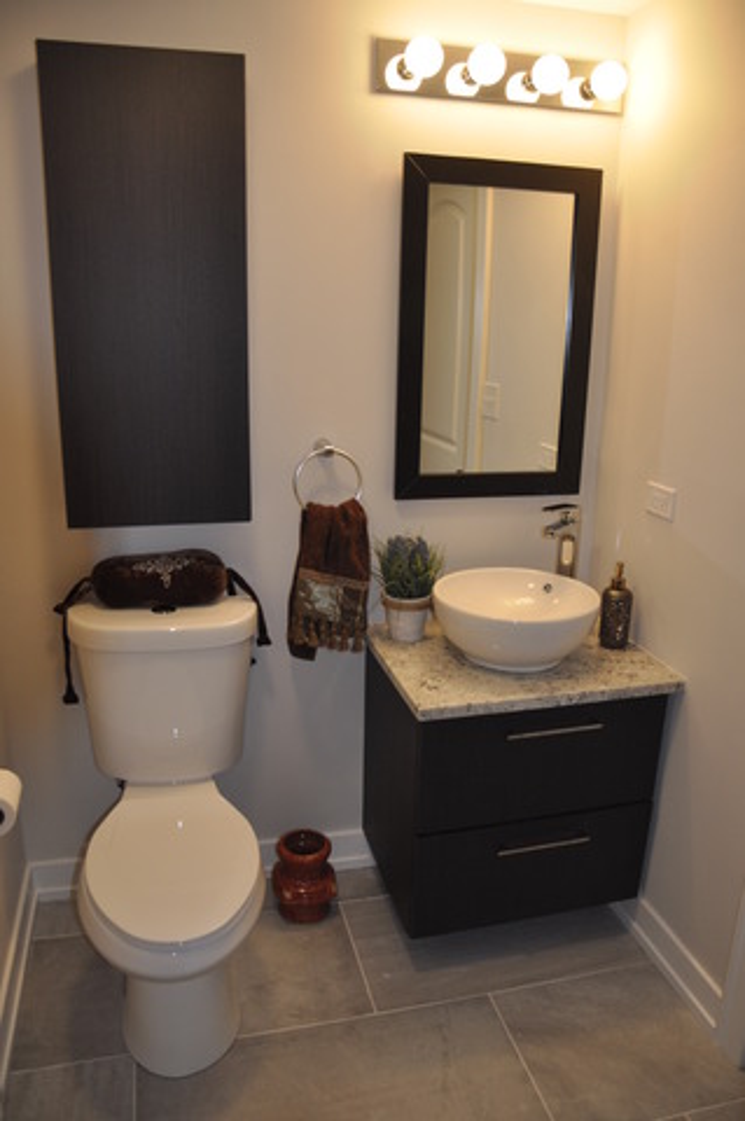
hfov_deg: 47.8
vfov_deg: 67.4
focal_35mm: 27
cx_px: 372
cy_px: 560
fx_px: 840
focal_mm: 18
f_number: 3.5
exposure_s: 1/125
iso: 450
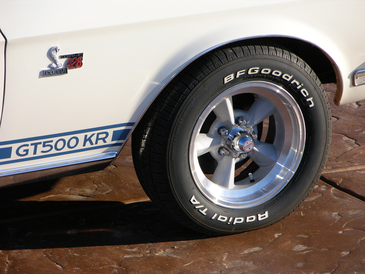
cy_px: 137
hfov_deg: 8.2
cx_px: 182
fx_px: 2531
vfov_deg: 6.2
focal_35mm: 240
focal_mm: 61.5
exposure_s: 1/250
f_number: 4.6
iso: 50
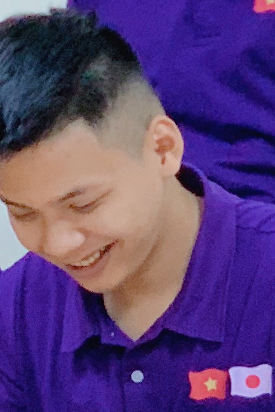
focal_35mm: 306
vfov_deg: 6.7
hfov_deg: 4.4
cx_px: -471
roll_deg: +0.3
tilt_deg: -4.0
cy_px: 134
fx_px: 3508
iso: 125
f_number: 2.4
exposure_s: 1/50
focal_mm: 6
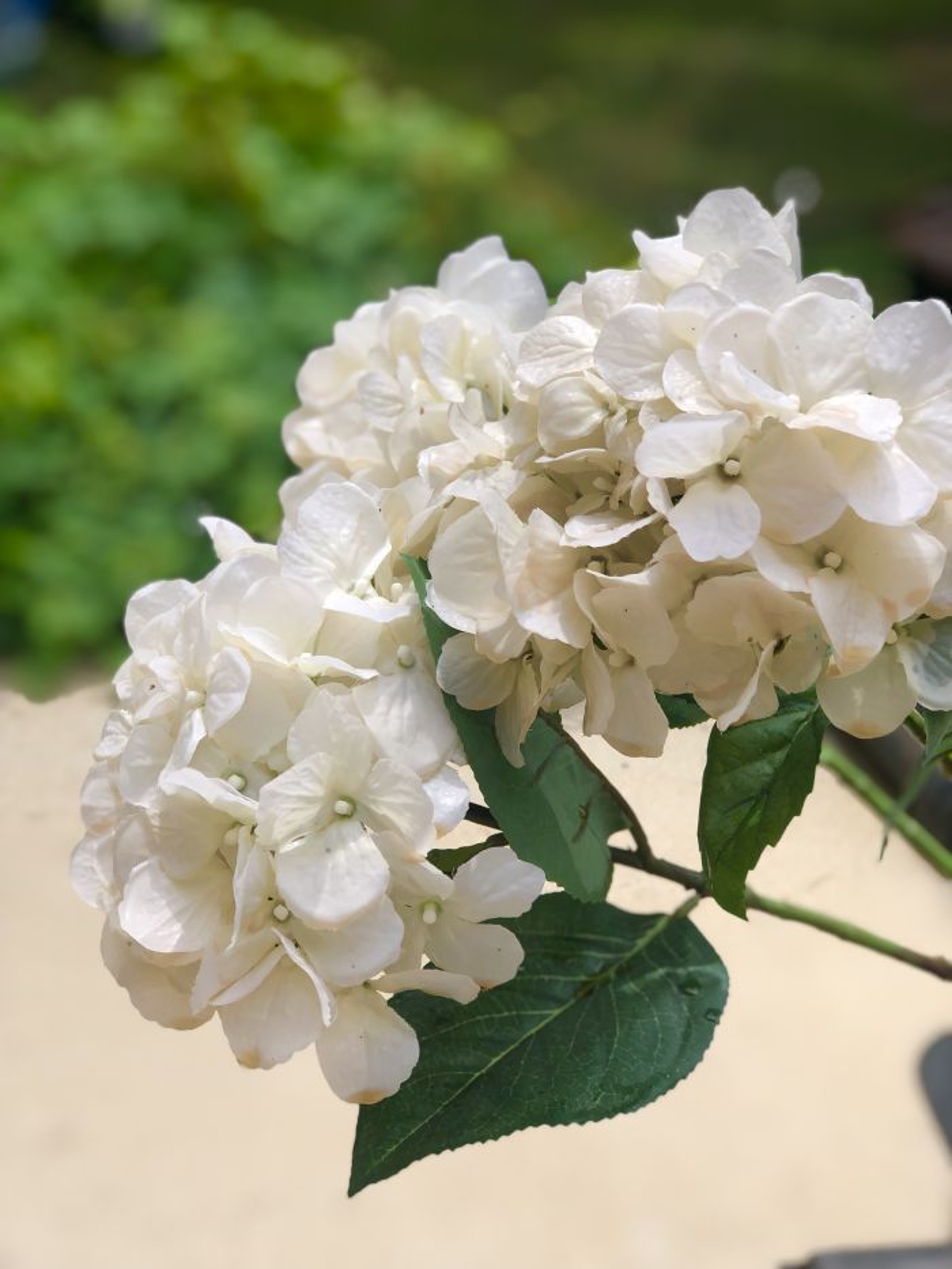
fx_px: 2090
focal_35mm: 57
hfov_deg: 25.7
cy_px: 634
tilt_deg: -21.2
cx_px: 476
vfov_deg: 33.8
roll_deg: -3.0
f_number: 2.8
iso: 20
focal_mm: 6.6
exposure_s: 1/631
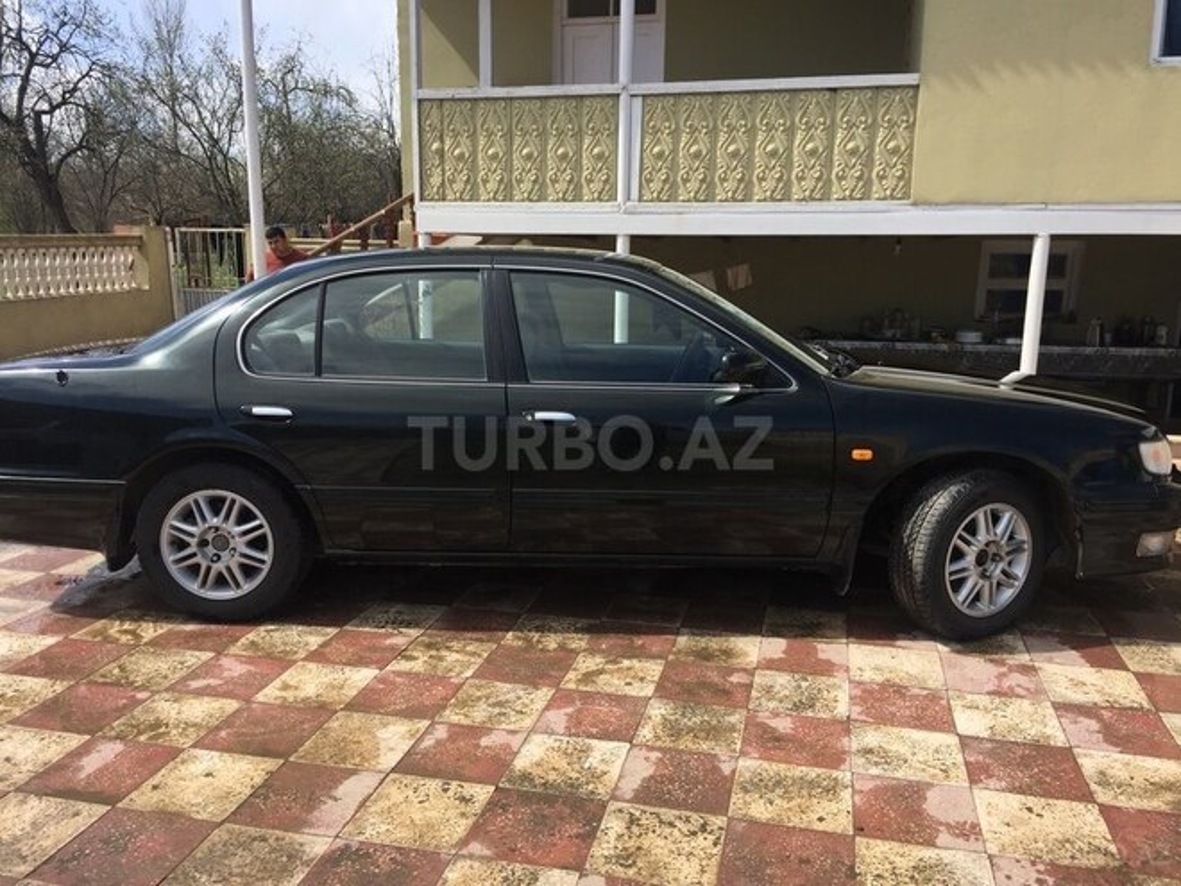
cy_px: 443
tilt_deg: -10.8
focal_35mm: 29
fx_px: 989
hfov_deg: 61.7
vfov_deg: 48.2
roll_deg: -1.7
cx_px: 590
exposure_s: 1/1980
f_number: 2.2
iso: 32
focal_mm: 4.15
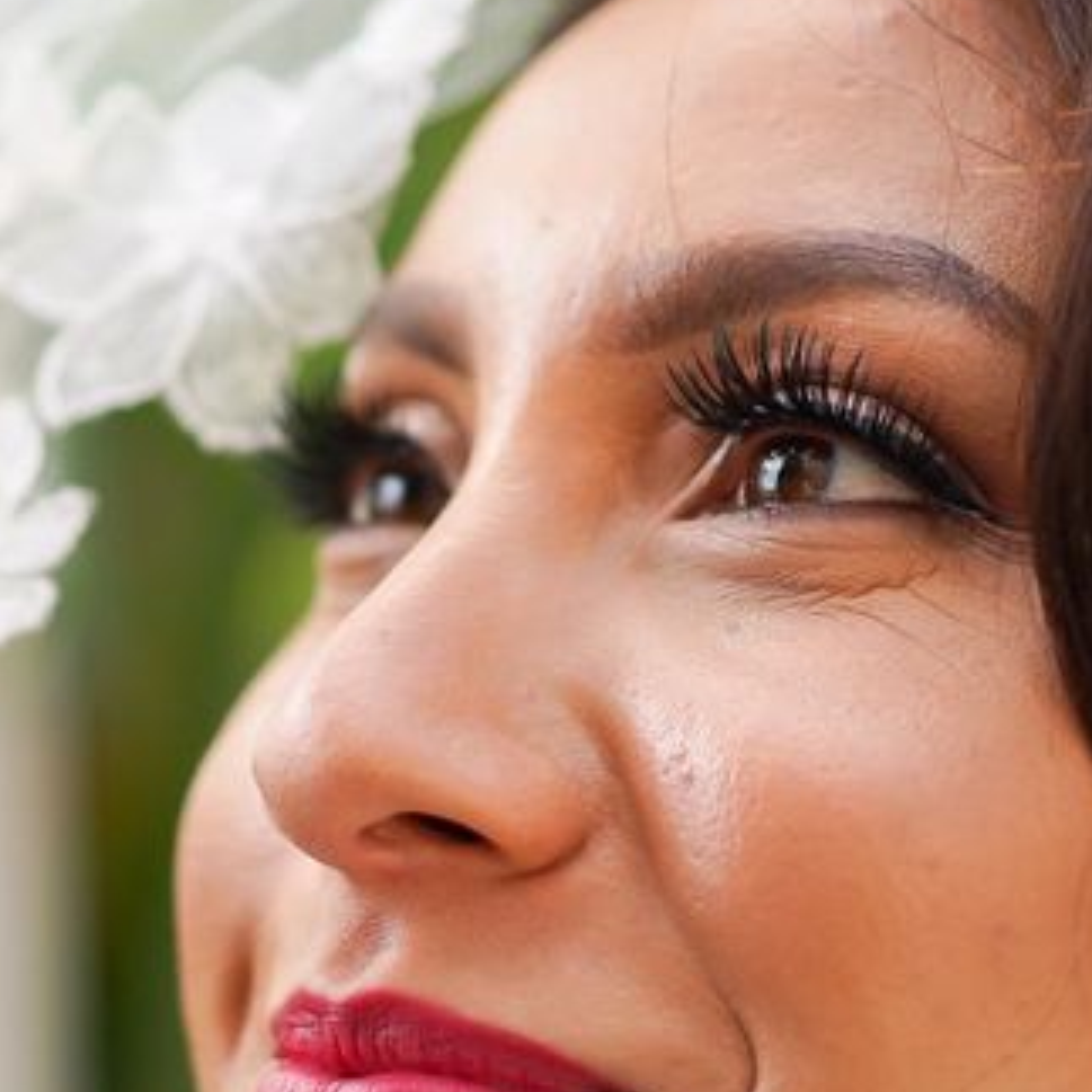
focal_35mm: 138
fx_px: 4925
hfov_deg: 12.6
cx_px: 142
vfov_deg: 12.6
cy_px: 284
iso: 100
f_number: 1.8
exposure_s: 1/1000
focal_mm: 35
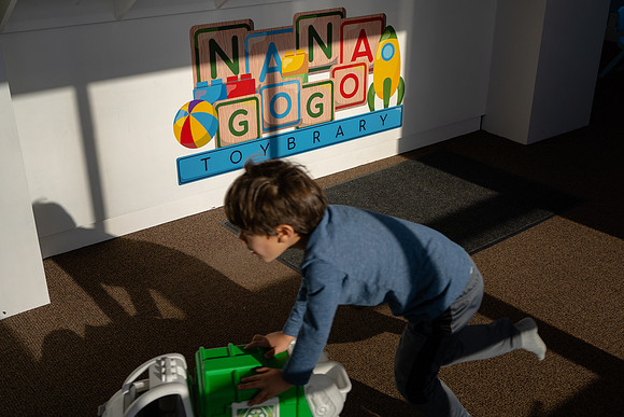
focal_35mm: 40
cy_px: 221
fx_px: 688
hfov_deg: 48.7
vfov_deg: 33.7
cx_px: 343
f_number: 4.5
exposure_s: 1/500
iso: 250
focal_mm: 35
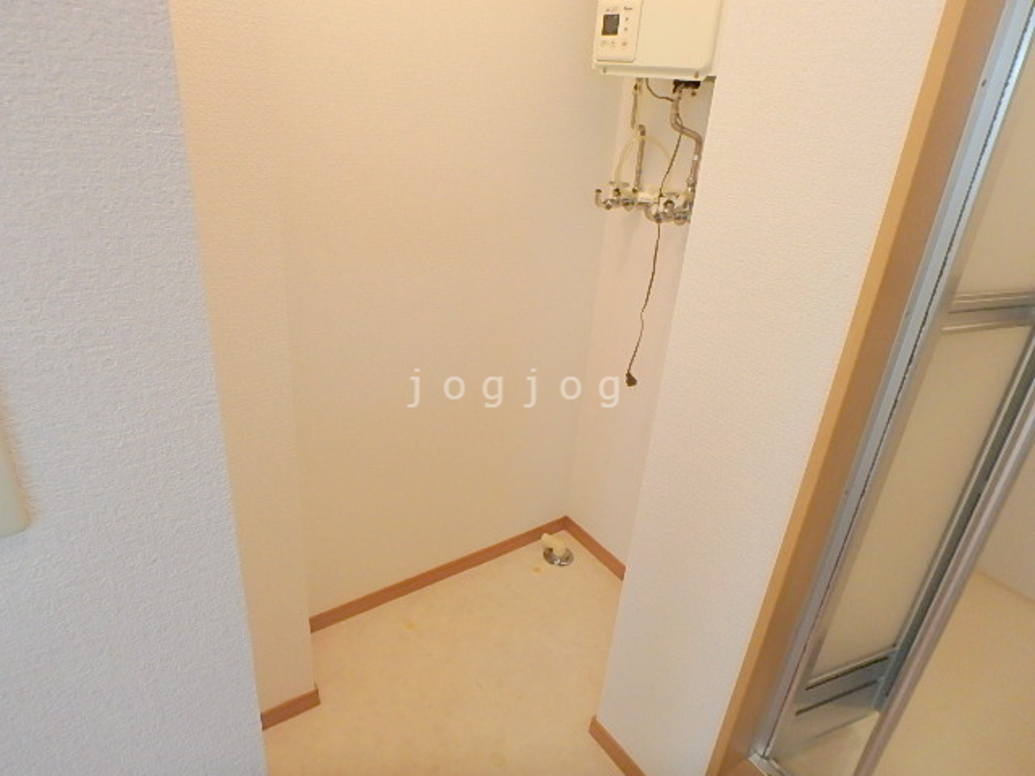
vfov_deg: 63.4
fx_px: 628
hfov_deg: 79.0
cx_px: 518
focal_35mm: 21
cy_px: 388
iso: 250
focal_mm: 3.7
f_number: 3.5
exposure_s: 1/30
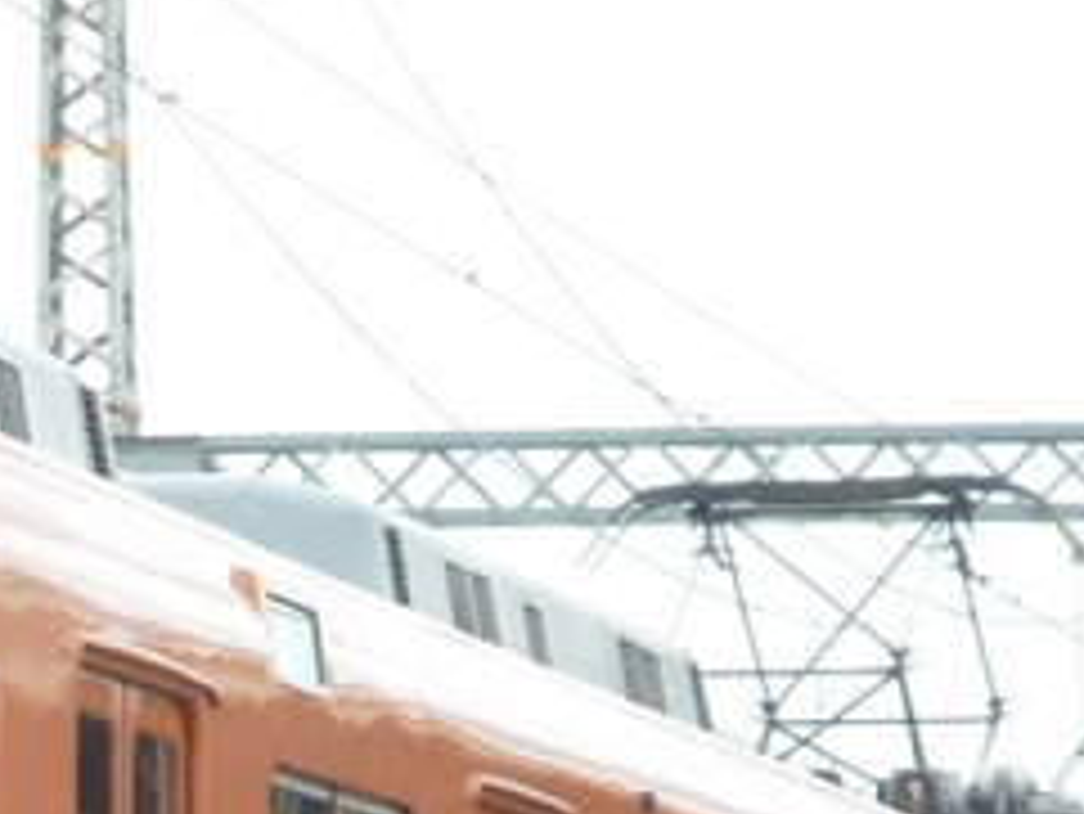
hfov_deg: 5.1
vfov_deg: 3.8
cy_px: 1196
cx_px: -310
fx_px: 12156
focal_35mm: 388
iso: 100
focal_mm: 13.9
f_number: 5.4
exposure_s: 1/100
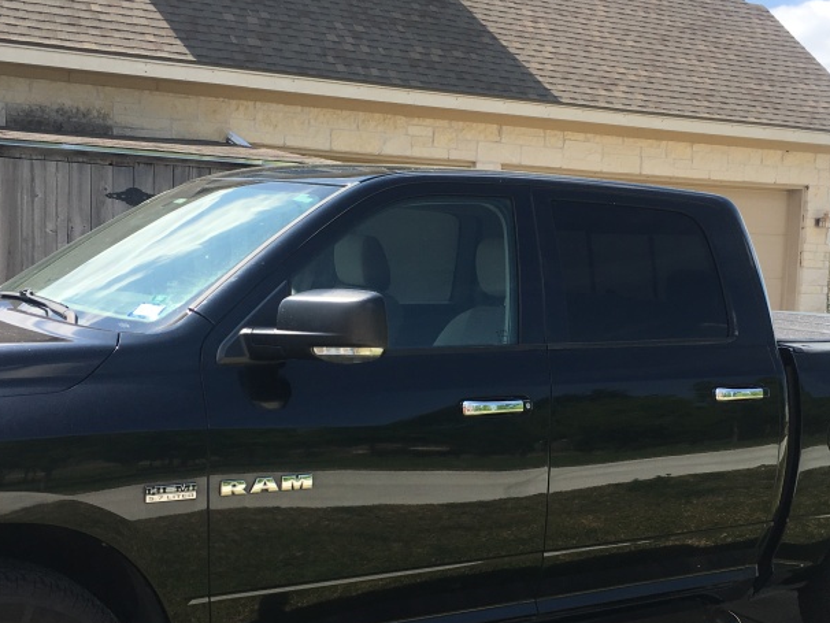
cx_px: 463
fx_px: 1175
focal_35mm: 49
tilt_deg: -5.1
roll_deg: -1.2
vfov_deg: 29.6
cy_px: 370
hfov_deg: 38.8
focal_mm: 4.15
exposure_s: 1/986
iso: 25
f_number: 2.2
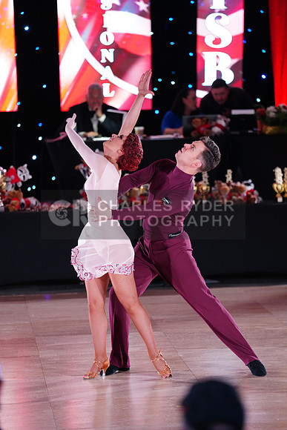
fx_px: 2067
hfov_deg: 7.9
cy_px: 215
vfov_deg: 11.9
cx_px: 144
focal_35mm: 173
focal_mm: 173
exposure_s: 1/320
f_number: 2.8
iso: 2500
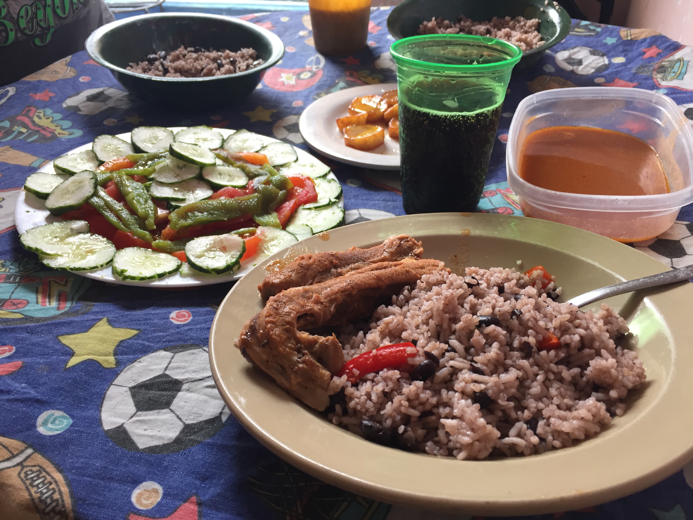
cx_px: 346
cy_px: 260
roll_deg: +0.1
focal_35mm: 29
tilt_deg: -37.5
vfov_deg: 48.2
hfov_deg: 61.7
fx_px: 581
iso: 32
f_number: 2.2
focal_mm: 4.15
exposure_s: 1/30
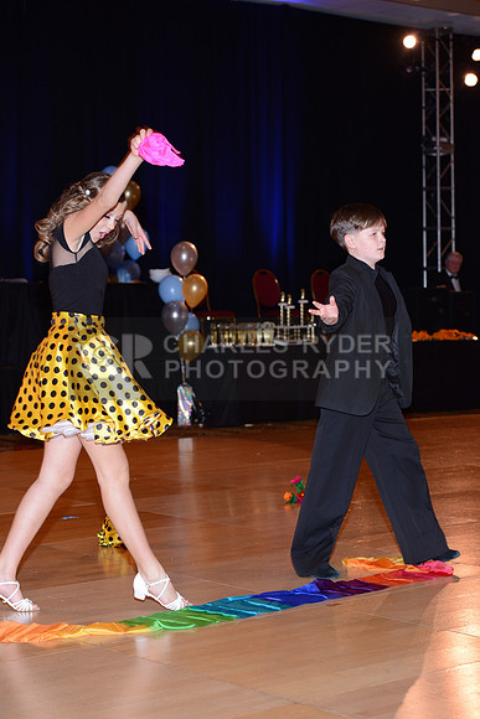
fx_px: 1599
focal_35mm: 80
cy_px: 360
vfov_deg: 25.4
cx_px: 240
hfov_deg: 17.1
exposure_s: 1/200
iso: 1600
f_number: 5
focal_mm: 80
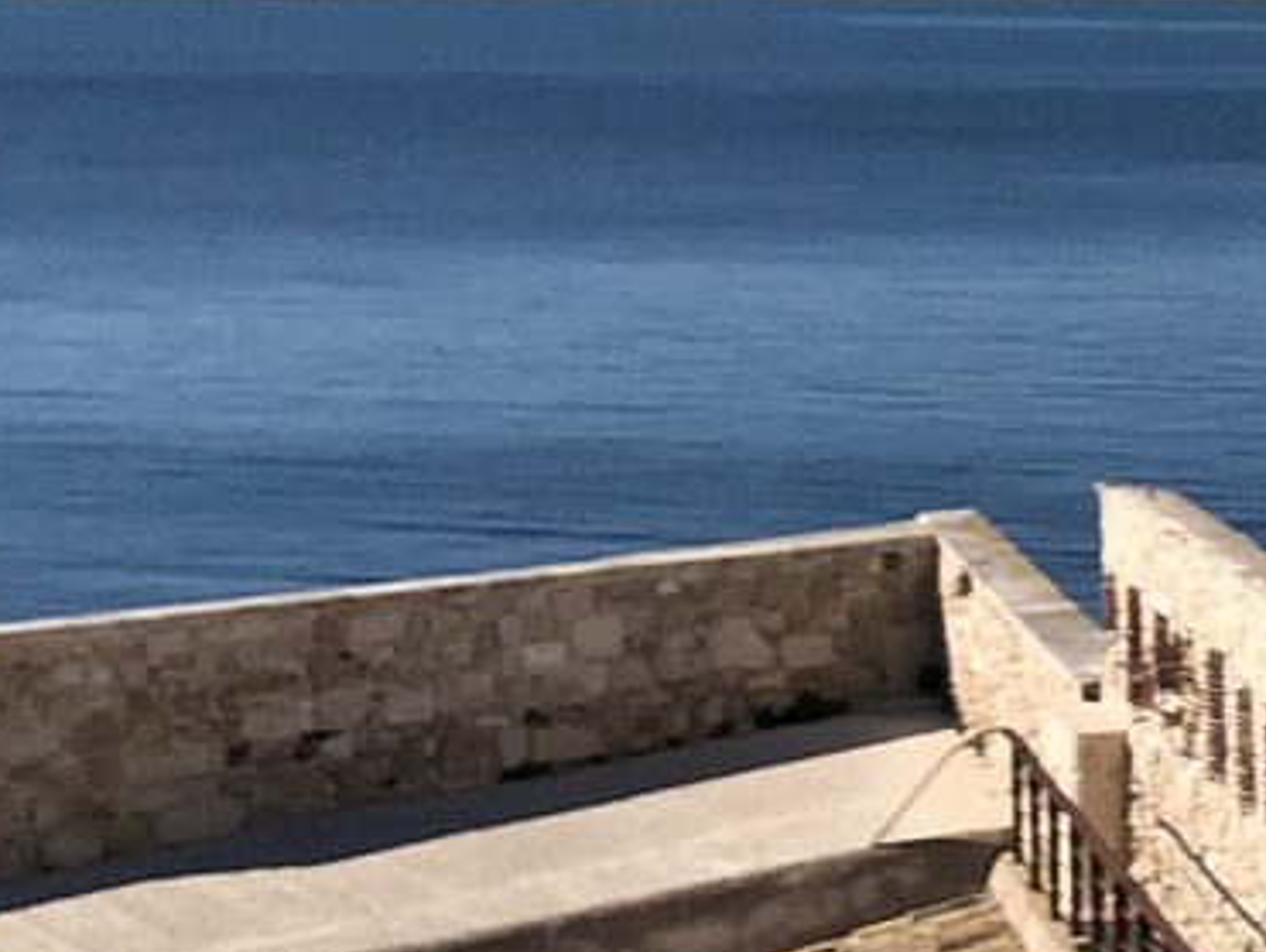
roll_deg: +0.4
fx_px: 4428
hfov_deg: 13.4
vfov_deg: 12.2
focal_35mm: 121
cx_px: 2693
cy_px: 154
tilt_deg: -2.8
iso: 20
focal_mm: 4
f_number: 1.8
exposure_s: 1/3003
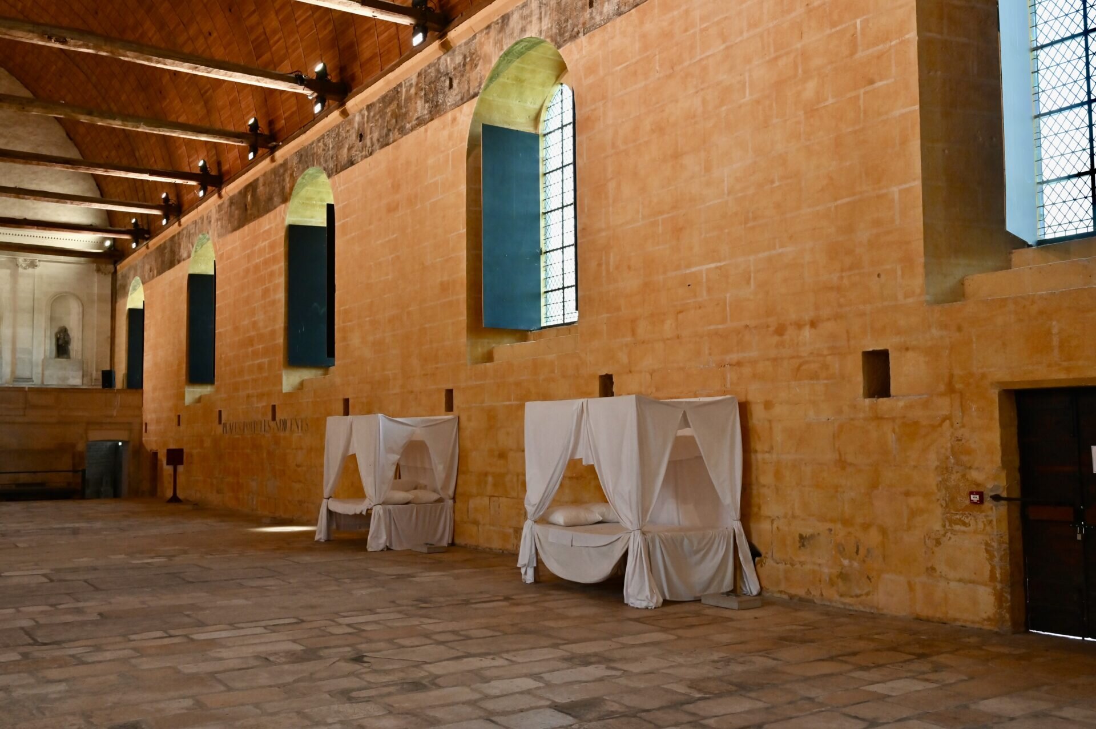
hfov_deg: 54.5
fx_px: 1065
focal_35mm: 35
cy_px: 364
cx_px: 548
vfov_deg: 37.8
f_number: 11
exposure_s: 1/125
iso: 2000
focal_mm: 35
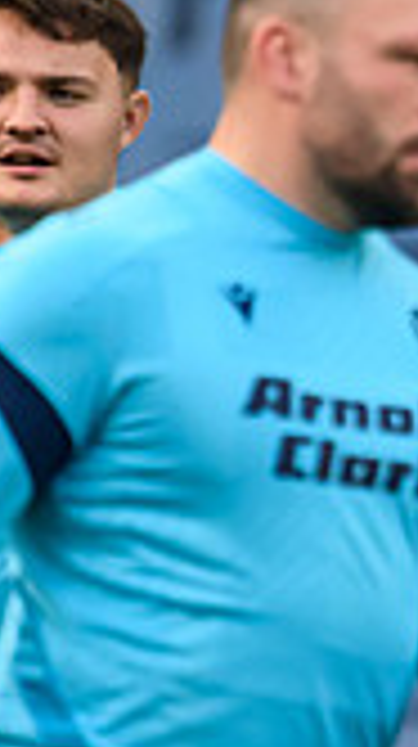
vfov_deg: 0.6
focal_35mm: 3348
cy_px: 554
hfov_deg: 0.4
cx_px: 1250
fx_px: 66172
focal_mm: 784
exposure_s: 1/1600
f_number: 5.6
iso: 3200
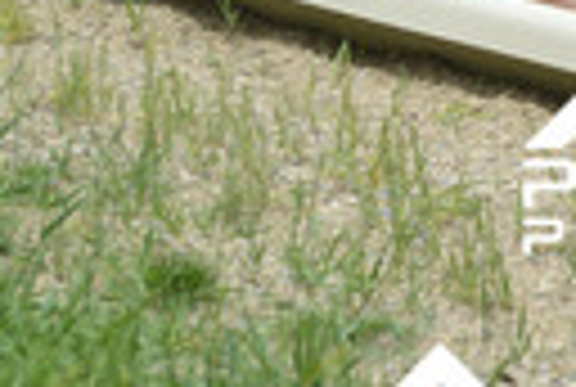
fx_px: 9751
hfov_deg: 3.4
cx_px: 698
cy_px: 65
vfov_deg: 2.3
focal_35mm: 608
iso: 250
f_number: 6.3
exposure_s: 1/640
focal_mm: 195
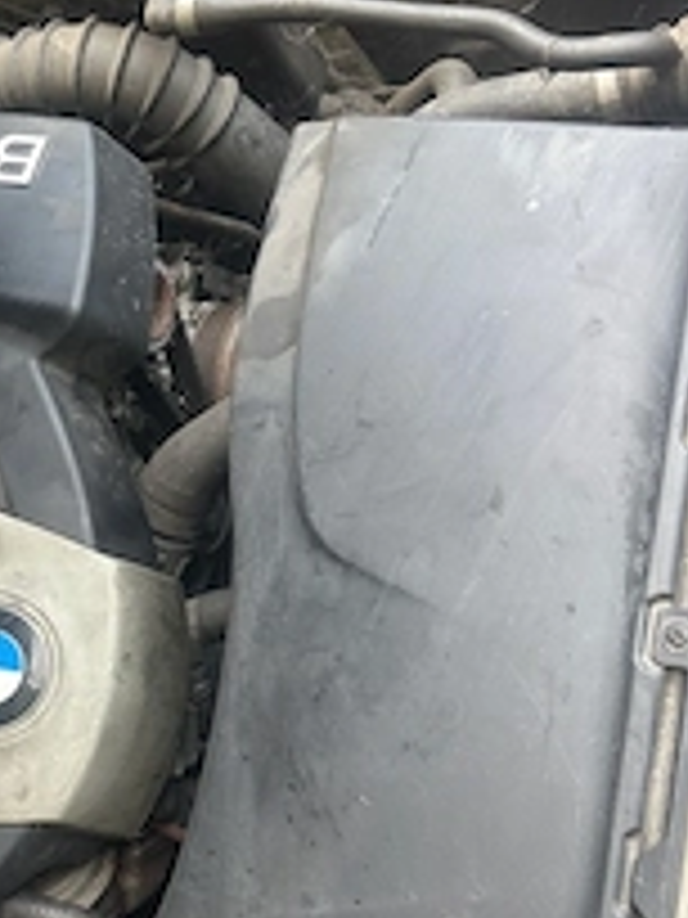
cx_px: 63
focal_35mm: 47
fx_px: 1246
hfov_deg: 29.5
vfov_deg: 40.4
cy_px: 500
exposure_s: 1/121
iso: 200
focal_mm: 6.86
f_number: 1.78
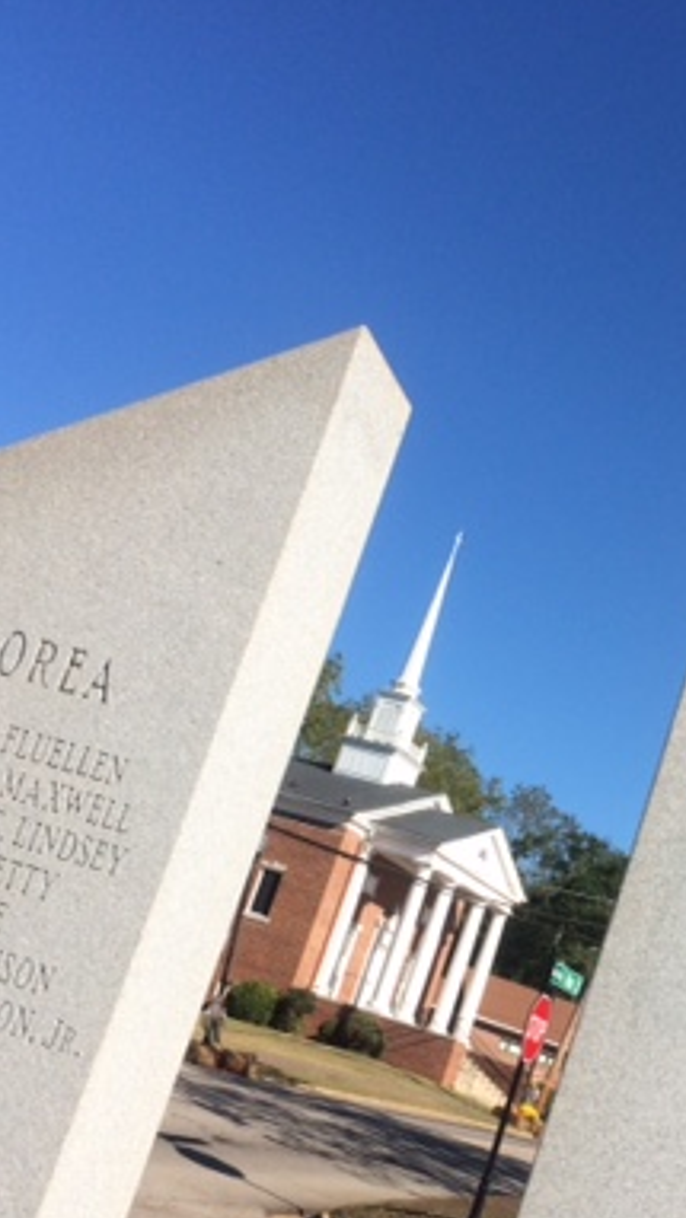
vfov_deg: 38.9
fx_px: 1713
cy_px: 752
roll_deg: -18.2
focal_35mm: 53
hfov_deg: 22.3
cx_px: 558
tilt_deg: +12.8
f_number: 2.2
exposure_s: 1/2564
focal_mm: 4.15
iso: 32
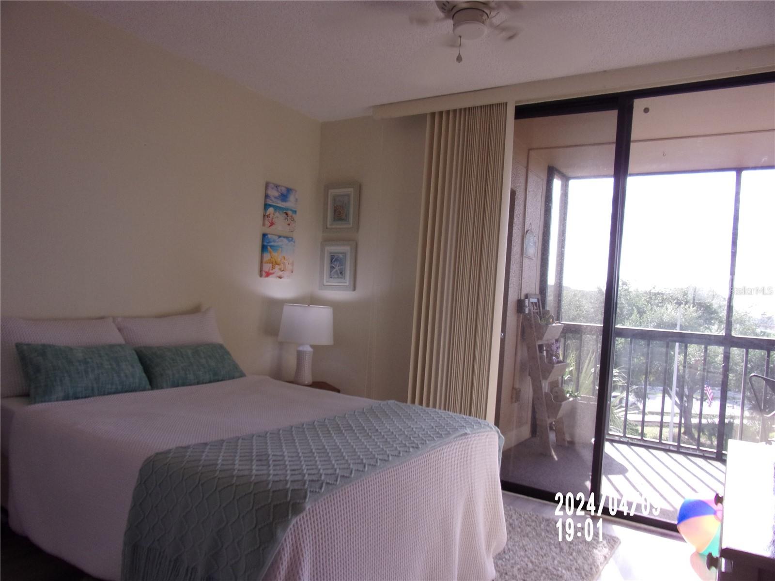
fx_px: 537
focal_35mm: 24
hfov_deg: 71.6
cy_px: 290
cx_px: 388
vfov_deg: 56.8
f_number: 3.3
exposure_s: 1/70
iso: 80
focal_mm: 4.3
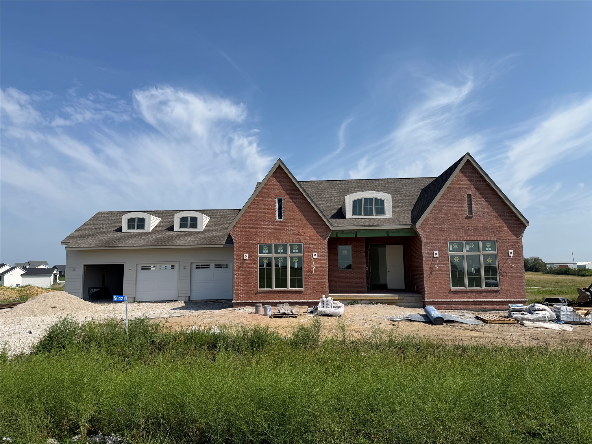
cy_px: 222
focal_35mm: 24
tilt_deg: +6.5
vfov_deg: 56.8
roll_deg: +0.8
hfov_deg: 71.6
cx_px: 296
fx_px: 410
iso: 80
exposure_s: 1/6711
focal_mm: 6.76
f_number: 1.78
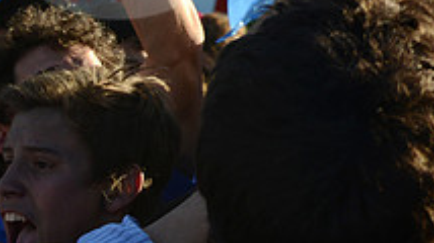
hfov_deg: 16.7
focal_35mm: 125
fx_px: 1437
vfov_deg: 9.4
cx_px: 464
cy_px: -125
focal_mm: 44
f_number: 5
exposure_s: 1/800
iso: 320
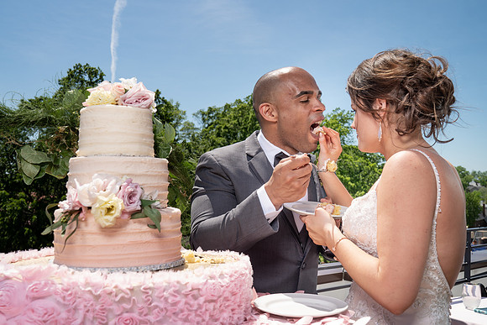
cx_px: 250
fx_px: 501
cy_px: 167
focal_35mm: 37
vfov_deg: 35.9
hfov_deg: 51.8
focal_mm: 35
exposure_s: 1/250
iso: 50
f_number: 7.1
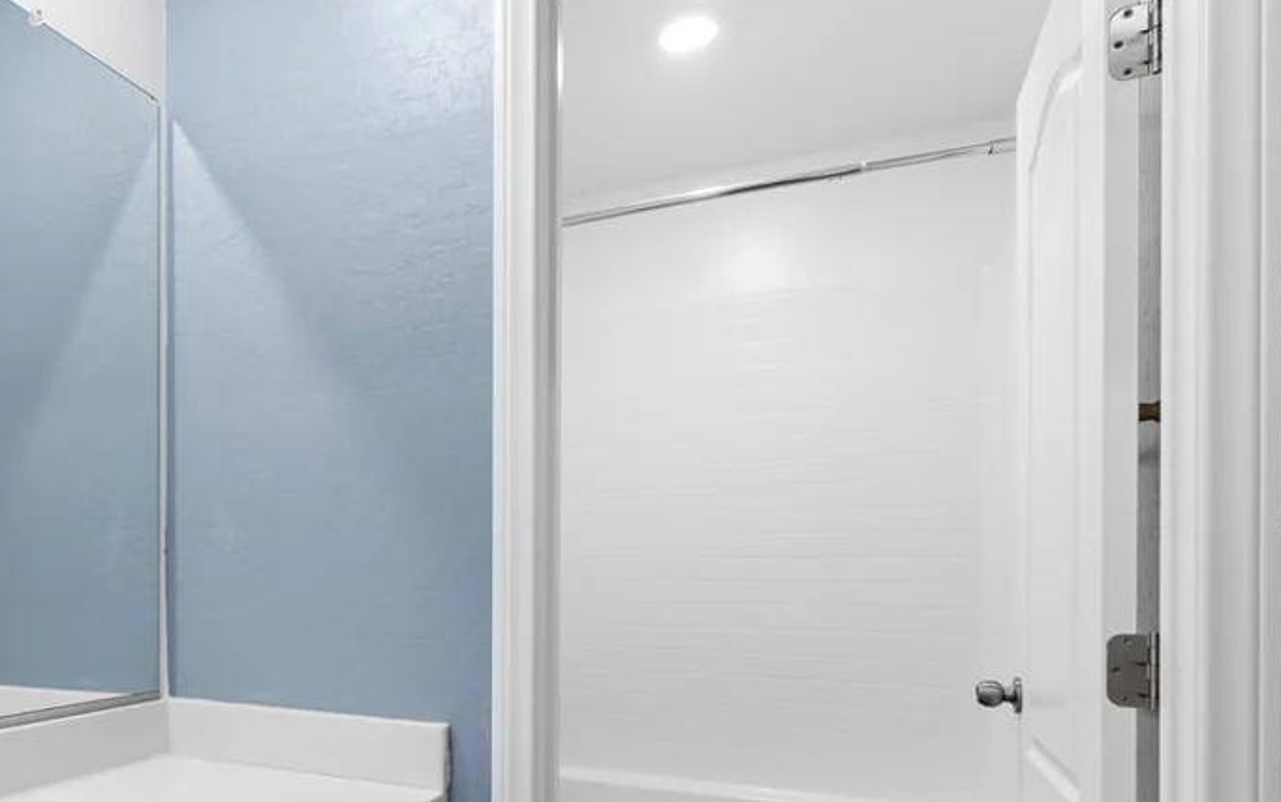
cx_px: 340
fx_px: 908
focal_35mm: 26
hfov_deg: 66.5
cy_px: 572
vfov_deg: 46.4
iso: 400
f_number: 8
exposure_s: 1/6
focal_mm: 17
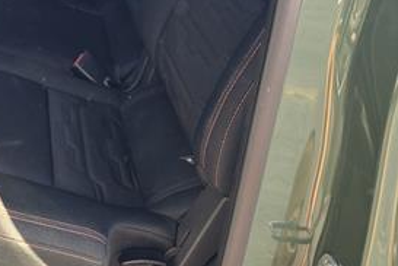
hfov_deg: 32.8
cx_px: 3
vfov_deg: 23.3
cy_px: 10
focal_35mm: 56
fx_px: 619
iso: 64
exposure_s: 1/182
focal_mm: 6.3
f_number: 1.7
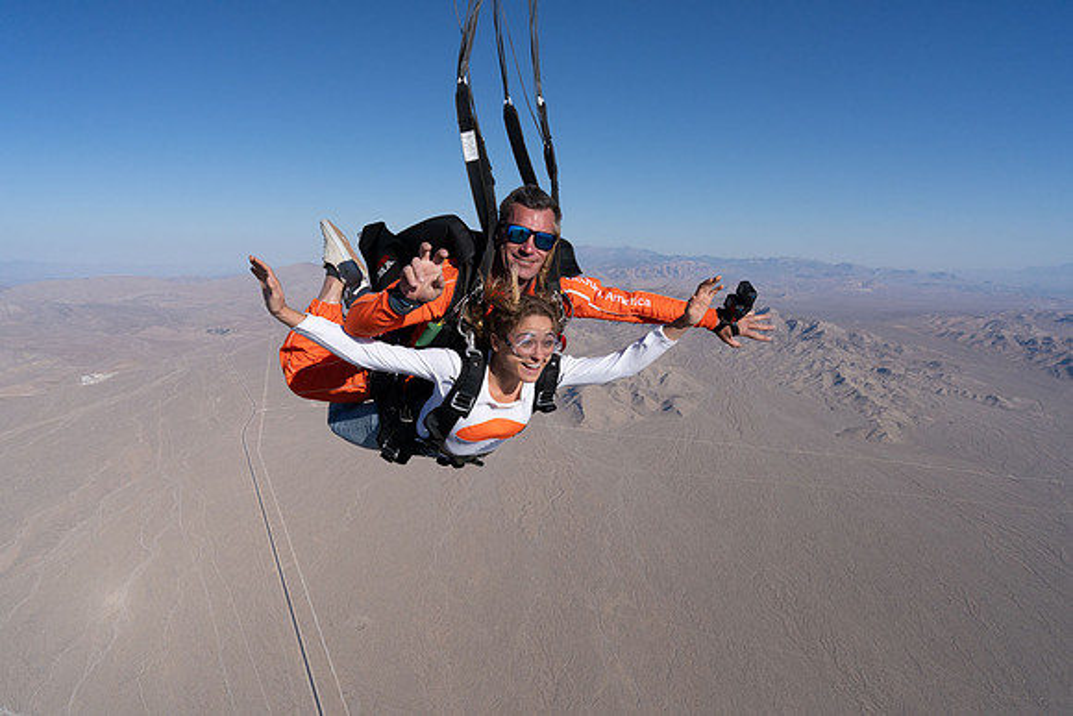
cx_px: 536
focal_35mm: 24
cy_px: 358
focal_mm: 24
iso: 800
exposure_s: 1/2000
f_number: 13
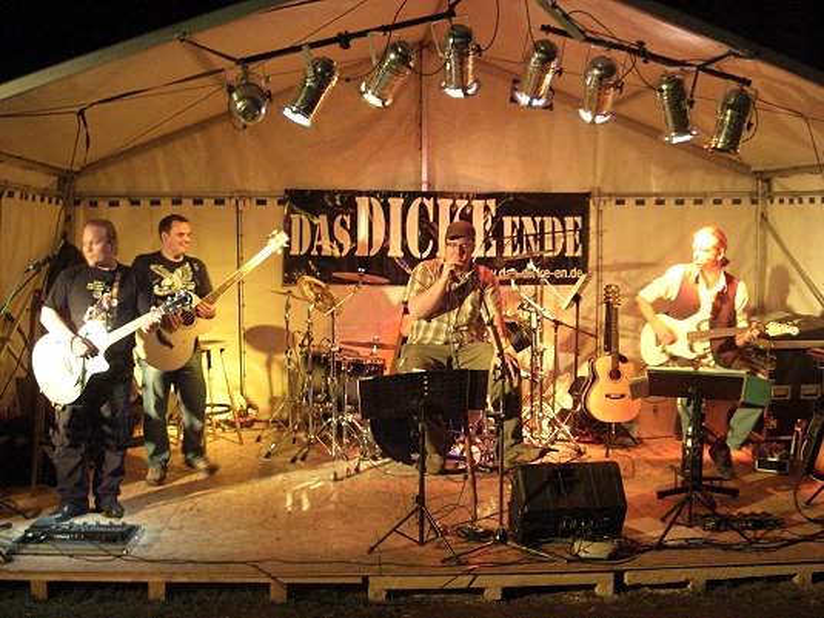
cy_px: 309
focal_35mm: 38
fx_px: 904
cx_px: 412
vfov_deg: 37.7
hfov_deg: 49.0
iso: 800
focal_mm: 7.9
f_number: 2.8
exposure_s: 1/25
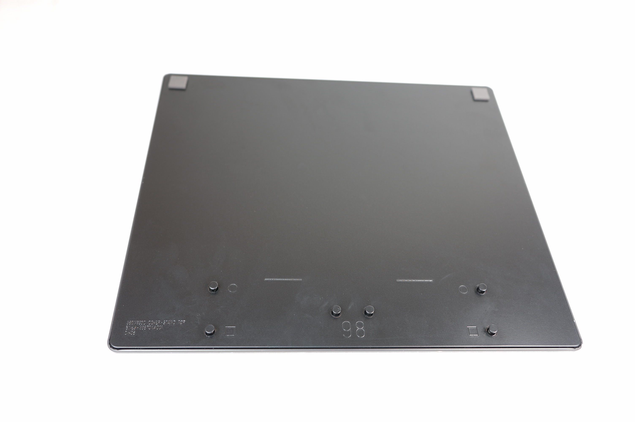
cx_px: 318
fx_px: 511
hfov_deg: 63.7
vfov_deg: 44.9
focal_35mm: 29
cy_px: 211
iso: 50
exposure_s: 1/2.5
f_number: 3.5
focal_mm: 29
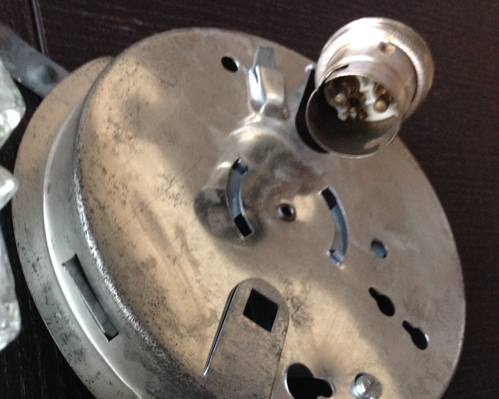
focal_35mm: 50
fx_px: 739
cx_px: 133
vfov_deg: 30.2
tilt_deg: -54.2
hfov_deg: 36.6
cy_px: 241
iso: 250
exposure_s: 1/17
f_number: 2.4
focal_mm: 4.28
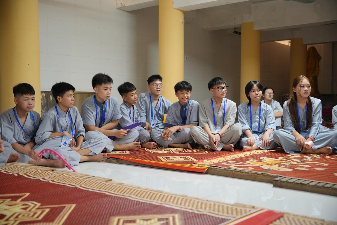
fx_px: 400
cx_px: 168
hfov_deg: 45.7
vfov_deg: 31.4
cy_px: 112
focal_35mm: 43
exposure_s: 1/125
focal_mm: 42.7
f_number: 2.8
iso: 2000
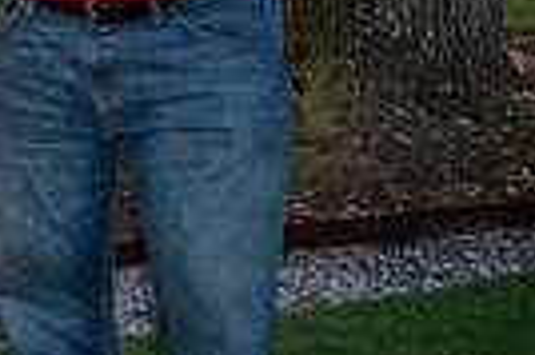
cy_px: 68
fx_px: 1410
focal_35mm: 95
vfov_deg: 14.3
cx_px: -315
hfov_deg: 18.5
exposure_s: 1/125
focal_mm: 22
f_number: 13
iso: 1000
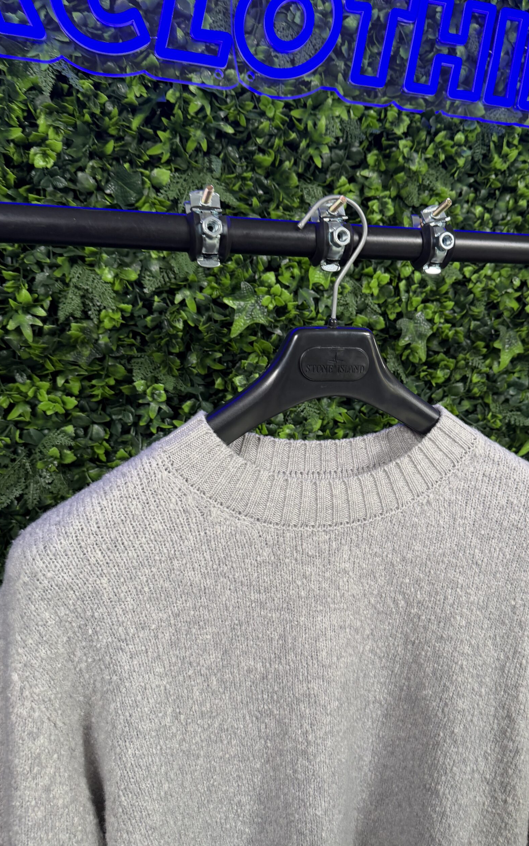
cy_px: 416
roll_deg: -2.5
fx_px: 600
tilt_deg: -10.9
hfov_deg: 47.4
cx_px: 306
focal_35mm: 26
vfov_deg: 70.4
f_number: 1.78
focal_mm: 6.76
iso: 160
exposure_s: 1/63
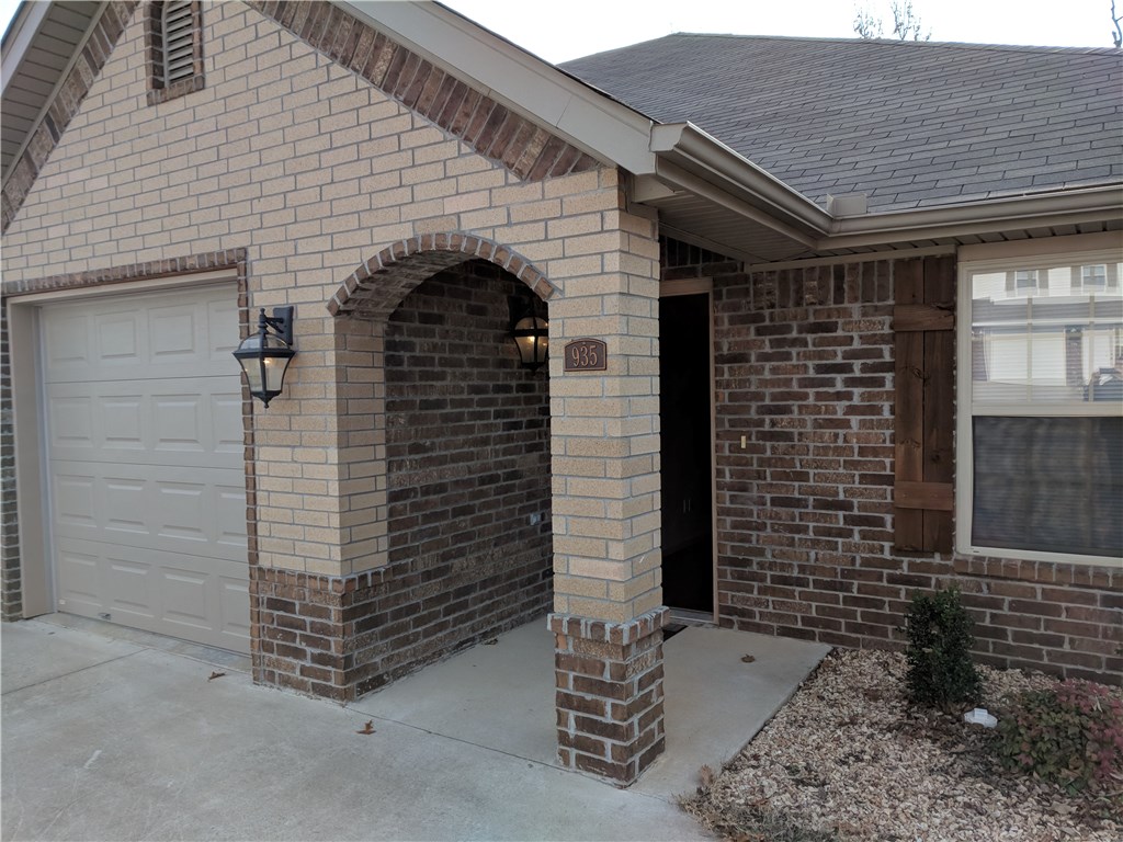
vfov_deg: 53.1
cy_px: 421
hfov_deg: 67.3
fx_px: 843
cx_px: 562
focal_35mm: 26
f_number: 2
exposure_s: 1/2660
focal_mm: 4.67
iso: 120
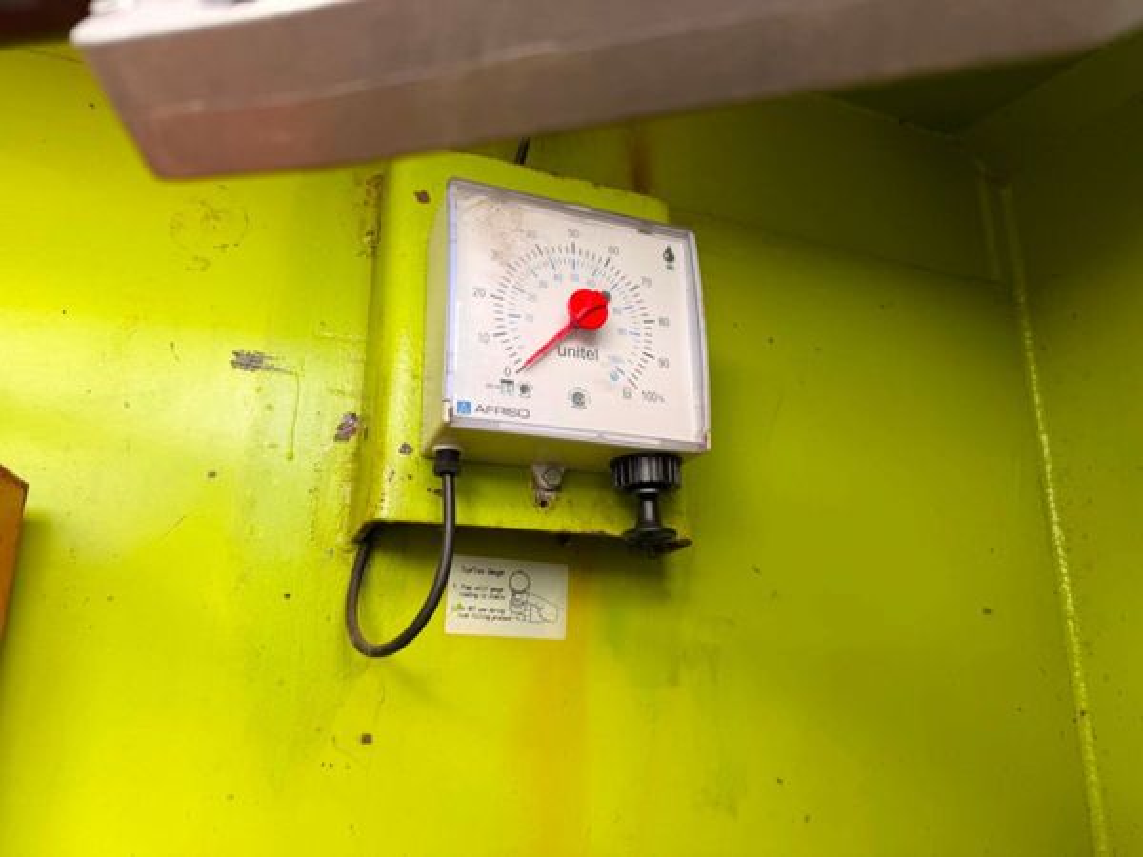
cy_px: 428
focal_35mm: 24
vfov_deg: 56.8
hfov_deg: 71.6
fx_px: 792
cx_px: 572
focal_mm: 6.76
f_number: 1.78
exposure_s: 1/153
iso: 64
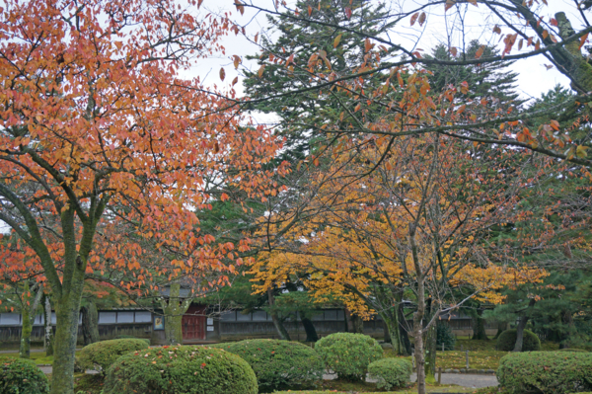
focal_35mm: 44
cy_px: 197
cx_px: 296
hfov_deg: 45.0
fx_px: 715
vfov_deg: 30.8
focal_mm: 29
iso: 200
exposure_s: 1/60
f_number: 4.5
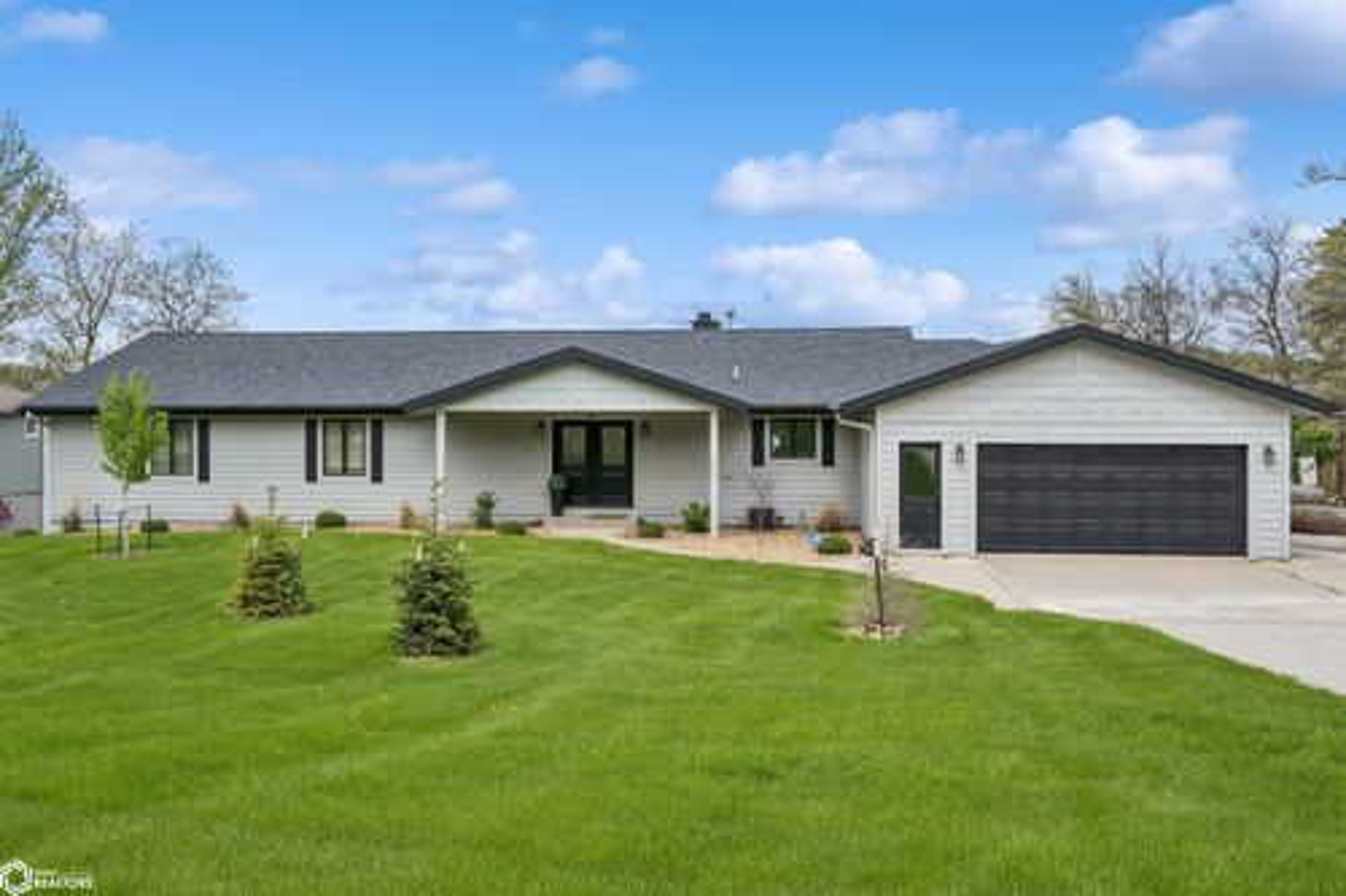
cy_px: 448
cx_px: 673
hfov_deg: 58.7
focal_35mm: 32
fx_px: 1196
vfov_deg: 41.1
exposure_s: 1/800
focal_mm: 32
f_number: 9
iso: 400
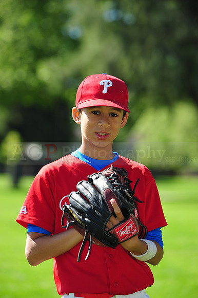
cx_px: 99
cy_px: 149
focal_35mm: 175
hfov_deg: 7.8
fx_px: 1445
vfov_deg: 11.8
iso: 200
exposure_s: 1/500
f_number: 5
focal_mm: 175
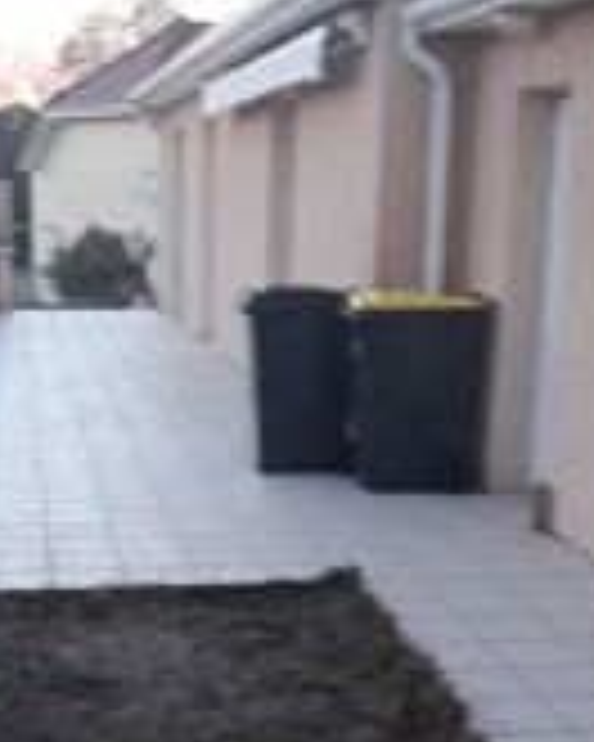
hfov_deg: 22.4
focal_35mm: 68
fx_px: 1494
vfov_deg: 27.4
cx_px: 230
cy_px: 591
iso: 50
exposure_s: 1/50
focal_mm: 3.71
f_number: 1.7
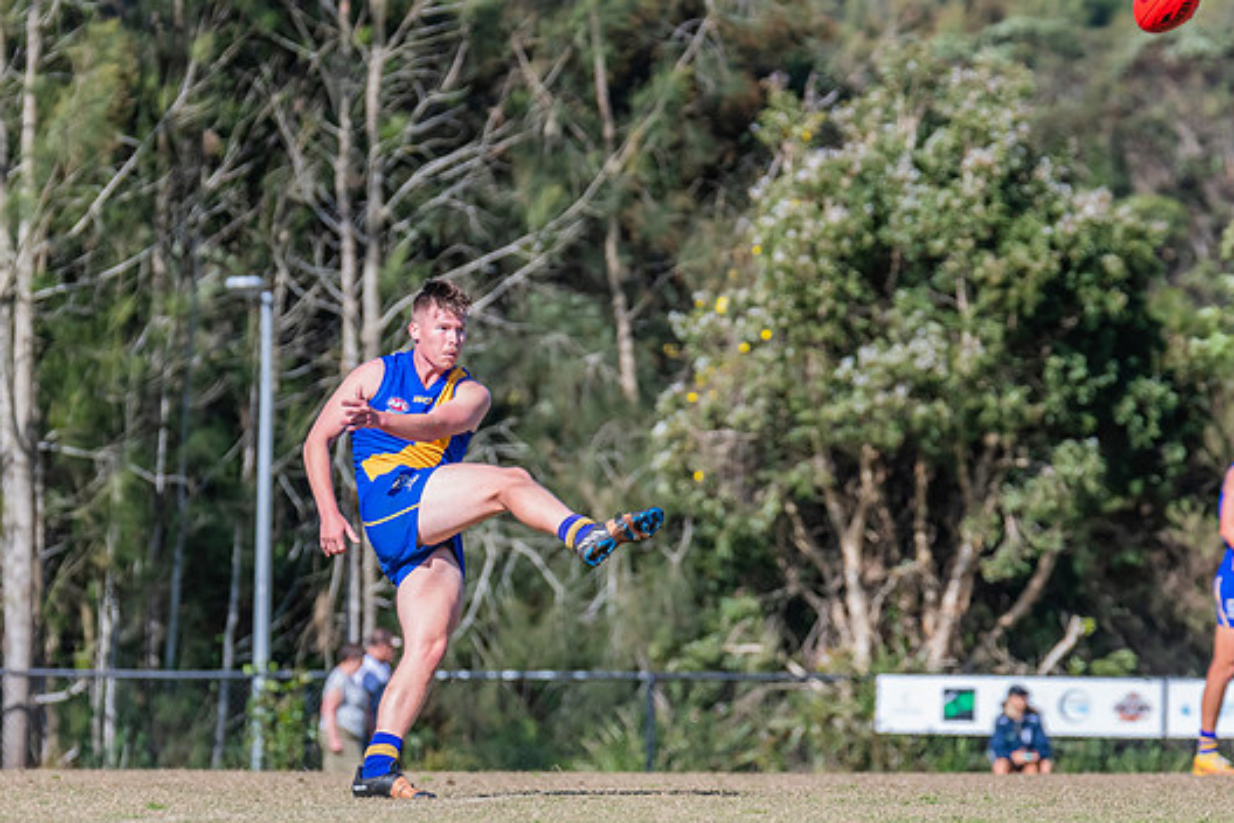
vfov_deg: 3.4
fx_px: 14053
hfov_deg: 5.0
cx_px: 476
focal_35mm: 410
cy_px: 510
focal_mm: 290
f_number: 7.1
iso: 800
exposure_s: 1/2000
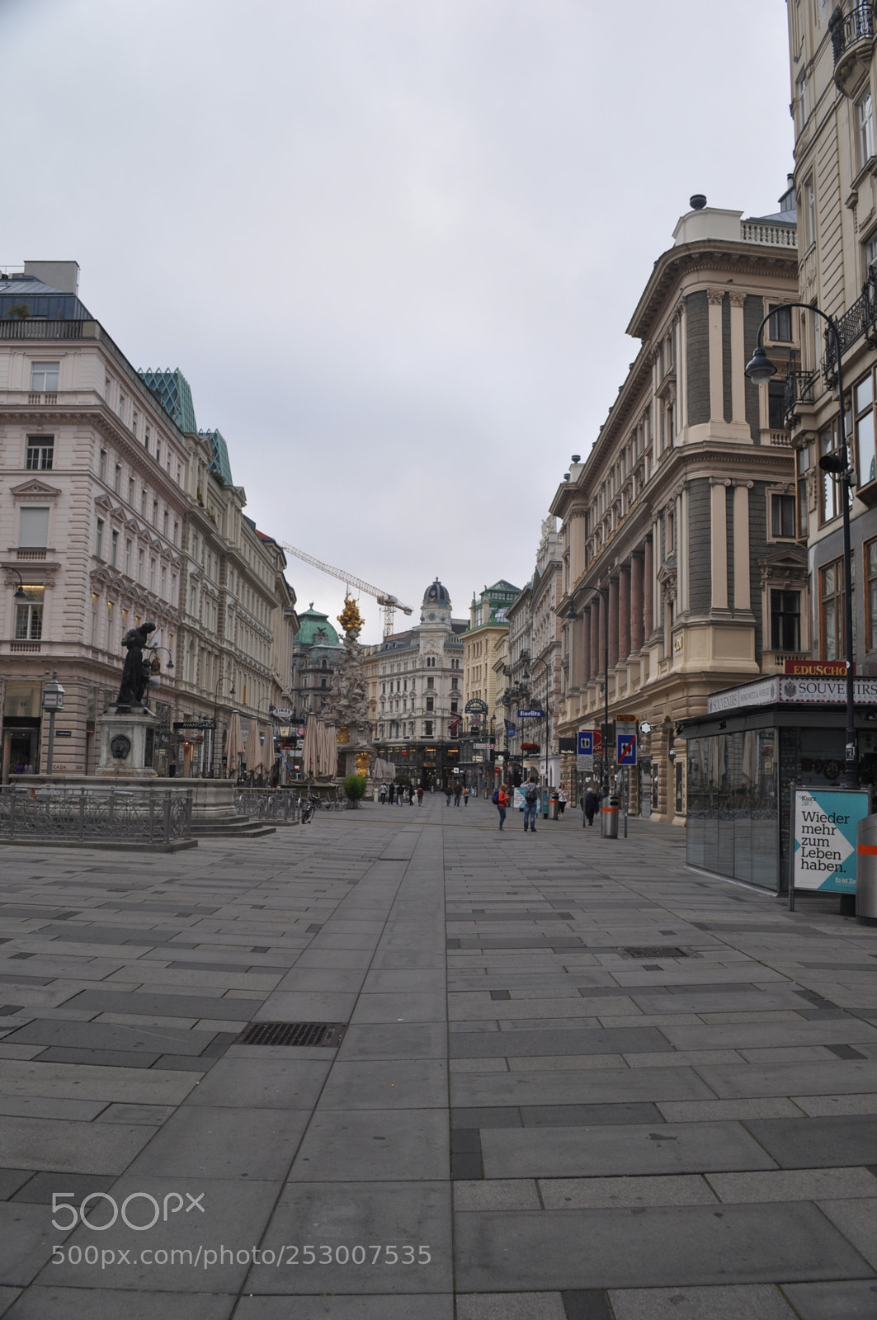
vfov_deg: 62.0
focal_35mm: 30
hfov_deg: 43.5
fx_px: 1099
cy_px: 660
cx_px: 438
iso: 200
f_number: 8
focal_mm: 20
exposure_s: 1/60
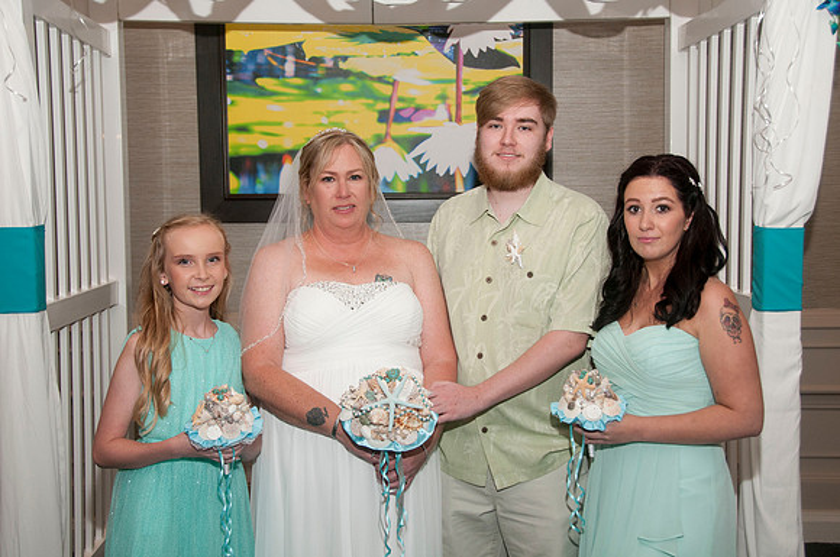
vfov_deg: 28.0
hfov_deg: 41.2
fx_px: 1118
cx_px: 420
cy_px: 278
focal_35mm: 48
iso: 400
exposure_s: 1/60
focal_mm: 32
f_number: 5.6
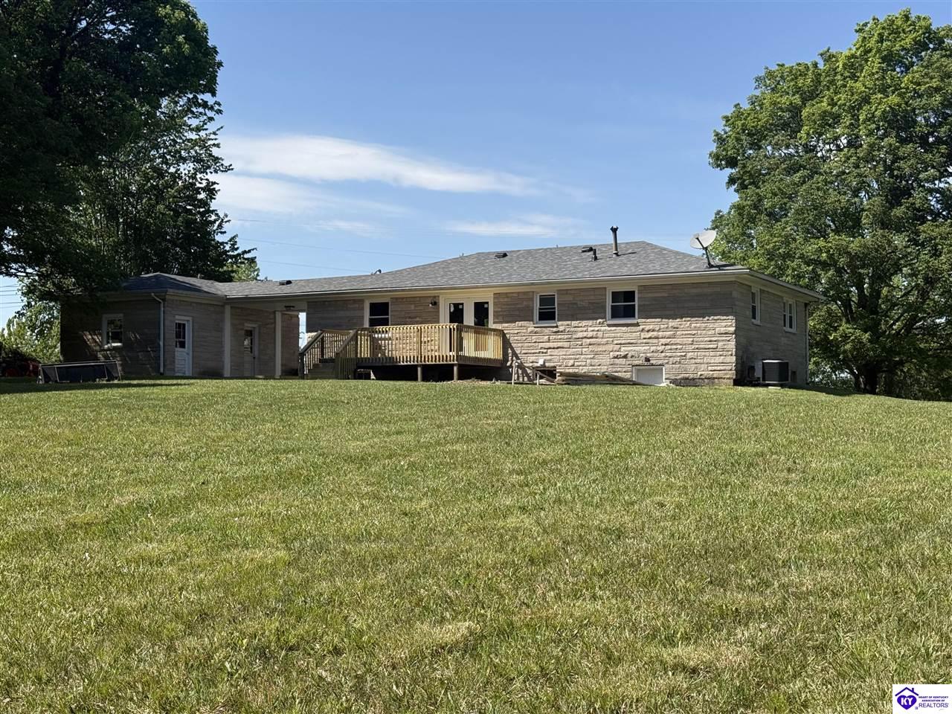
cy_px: 357
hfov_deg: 39.7
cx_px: 476
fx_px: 1320
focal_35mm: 48
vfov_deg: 30.3
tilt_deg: +2.9
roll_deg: -0.1
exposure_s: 1/4878
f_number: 1.78
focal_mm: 6.76
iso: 64
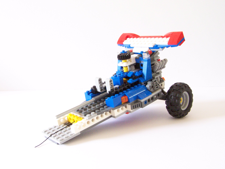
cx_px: 112
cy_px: 84
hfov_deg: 49.0
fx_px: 247
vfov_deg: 37.7
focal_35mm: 38
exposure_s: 1/15
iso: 400
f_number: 6.3
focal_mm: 6.3
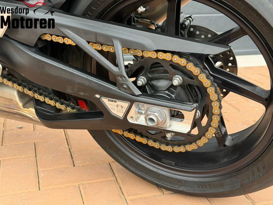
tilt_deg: -16.9
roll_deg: +0.4
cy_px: 102
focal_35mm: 48
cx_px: 136
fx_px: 379
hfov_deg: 39.7
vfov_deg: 30.3
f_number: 1.78
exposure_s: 1/545
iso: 80
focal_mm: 6.76
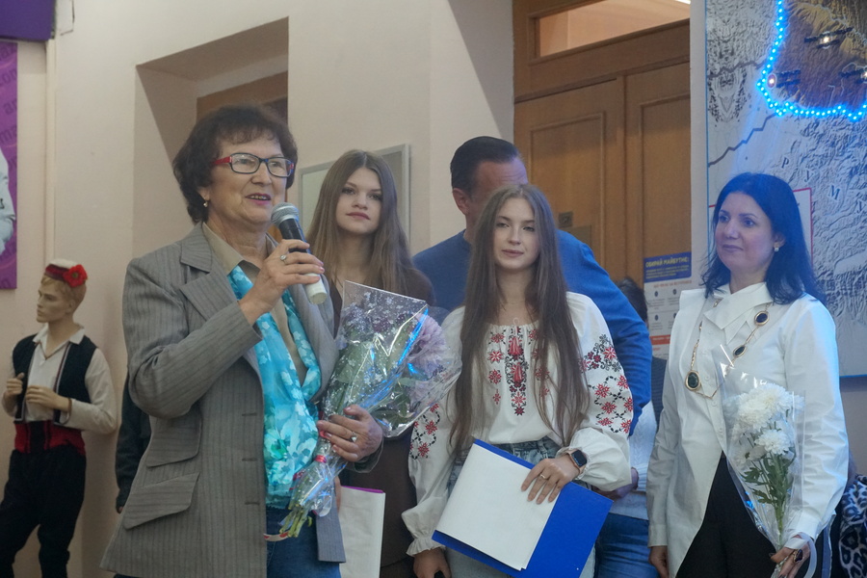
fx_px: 2276
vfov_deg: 14.5
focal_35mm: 94
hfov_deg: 21.6
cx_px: 434
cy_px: 289
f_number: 5.6
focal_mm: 63
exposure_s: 1/160
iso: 5000
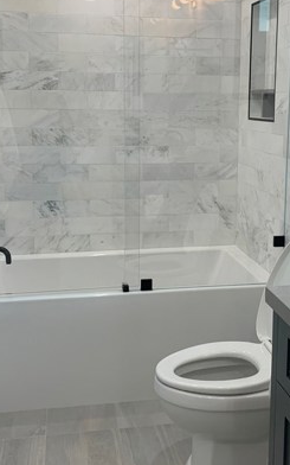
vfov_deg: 44.2
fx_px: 569
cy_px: 191
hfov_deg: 28.5
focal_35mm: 45
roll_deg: -1.4
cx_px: 179
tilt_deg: -6.6
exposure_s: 1/120
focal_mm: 4.25
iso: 50
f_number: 1.8
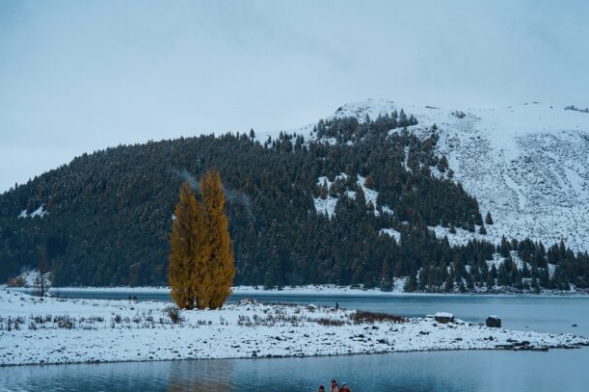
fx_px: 1439
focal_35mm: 88
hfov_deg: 23.1
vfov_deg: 15.5
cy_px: 246
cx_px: 326
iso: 1600
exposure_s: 1/160
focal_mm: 70
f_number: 2.8
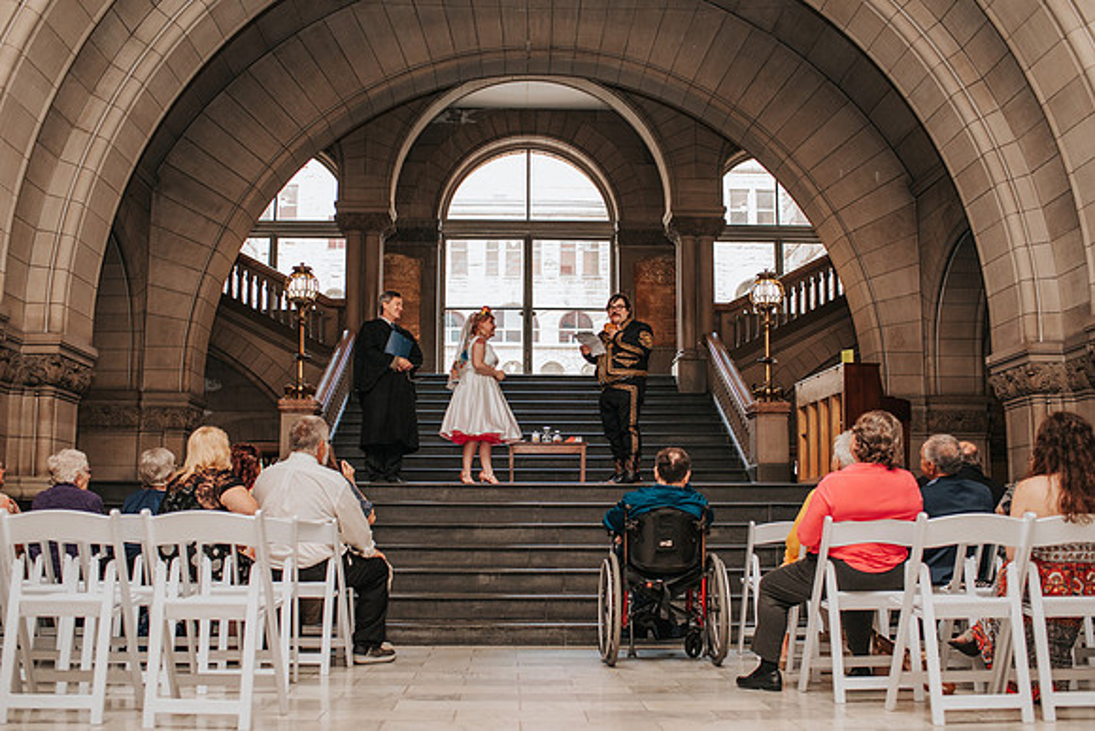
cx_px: 548
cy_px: 393
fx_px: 1153
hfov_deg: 50.8
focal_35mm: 38
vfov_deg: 35.2
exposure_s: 1/200
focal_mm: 35
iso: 1000
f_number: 3.2
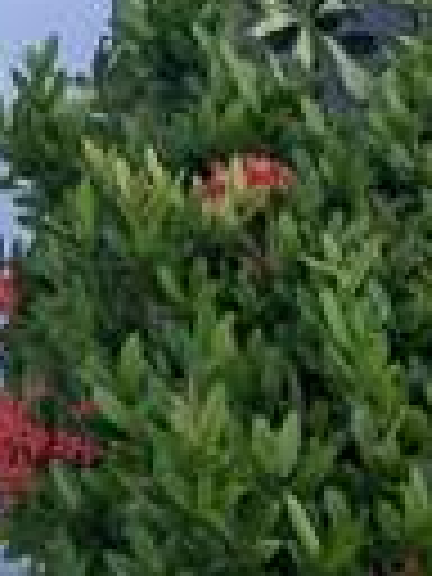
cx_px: -639
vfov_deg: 11.5
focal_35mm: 140
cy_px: -824
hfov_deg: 9.4
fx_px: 2330
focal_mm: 3.99
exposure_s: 1/615
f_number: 1.8
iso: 32
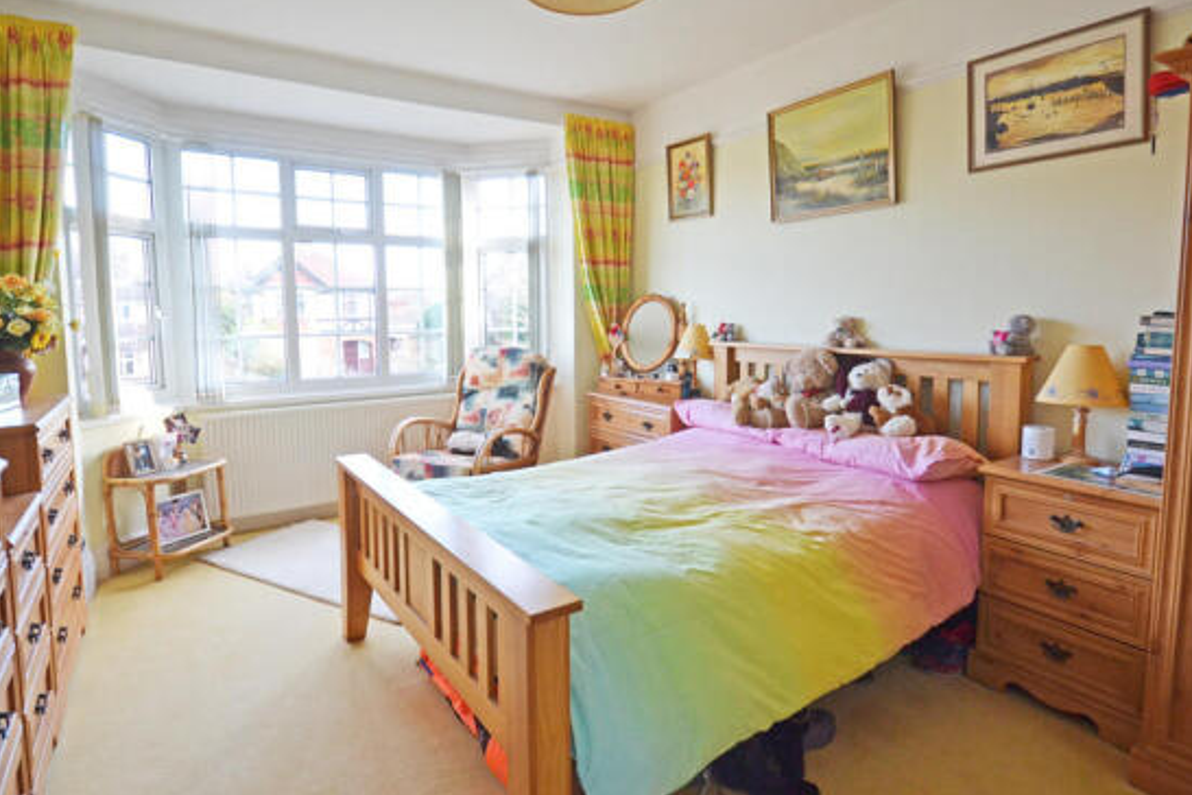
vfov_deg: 67.1
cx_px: 556
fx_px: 596
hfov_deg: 89.9
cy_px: 346
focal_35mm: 18
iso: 400
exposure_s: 1/80
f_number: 4.5
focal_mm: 10
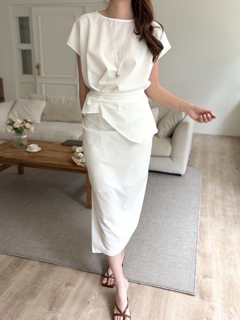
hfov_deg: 53.1
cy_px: 160
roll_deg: -3.0
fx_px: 240
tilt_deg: -16.4
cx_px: 120
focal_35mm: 26
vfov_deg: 67.3
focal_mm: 5.96
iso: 50
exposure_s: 1/122
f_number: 1.6
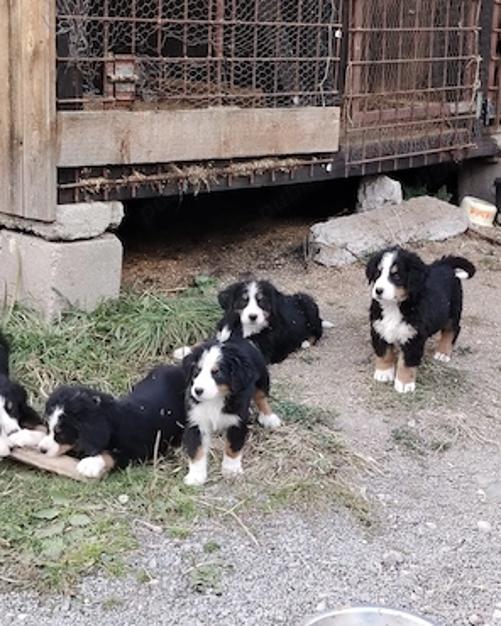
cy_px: 337
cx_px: 252
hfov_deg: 20.2
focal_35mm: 76
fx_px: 1409
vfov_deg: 25.1
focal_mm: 5.25
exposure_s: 1/100
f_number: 1.75
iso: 246
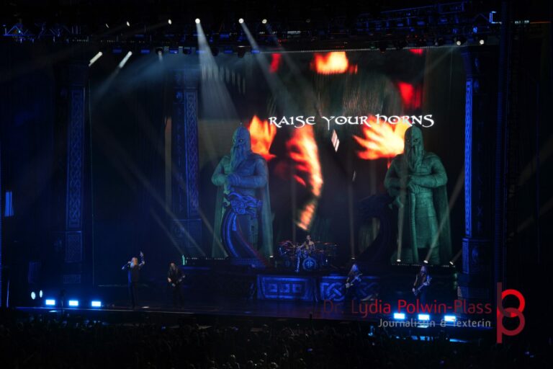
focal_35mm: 96
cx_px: 276
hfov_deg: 21.2
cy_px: 184
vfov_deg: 14.3
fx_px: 1475
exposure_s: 1/100
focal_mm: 64
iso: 640
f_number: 5
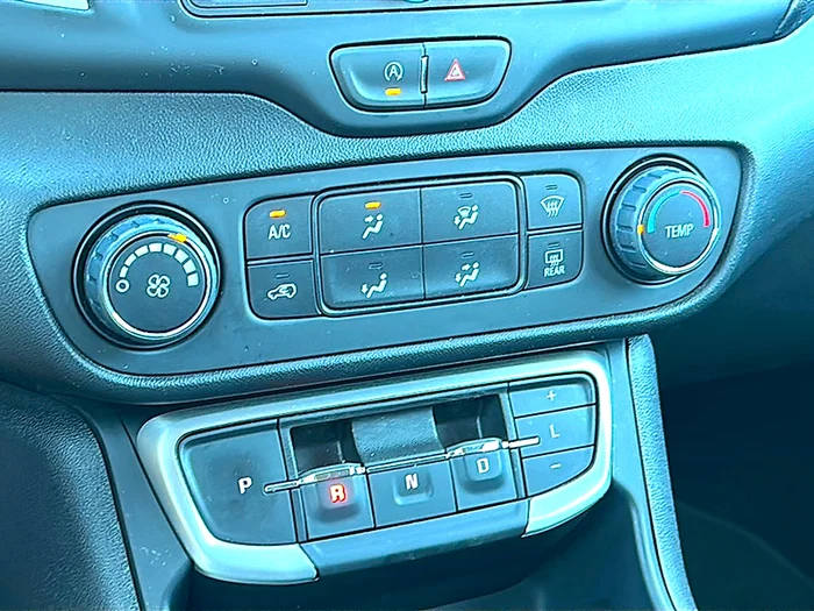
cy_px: 306
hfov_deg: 39.7
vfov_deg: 30.3
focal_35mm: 48
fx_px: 1129
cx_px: 407
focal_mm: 6.86
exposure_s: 1/40
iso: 160
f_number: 1.78
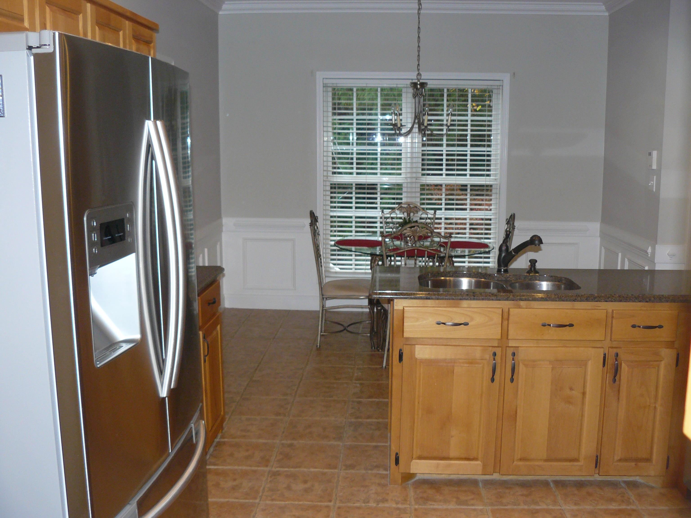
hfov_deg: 51.4
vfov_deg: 39.7
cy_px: 259
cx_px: 346
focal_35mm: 36
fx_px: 719
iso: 160
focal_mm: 6
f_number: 2.8
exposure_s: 1/50
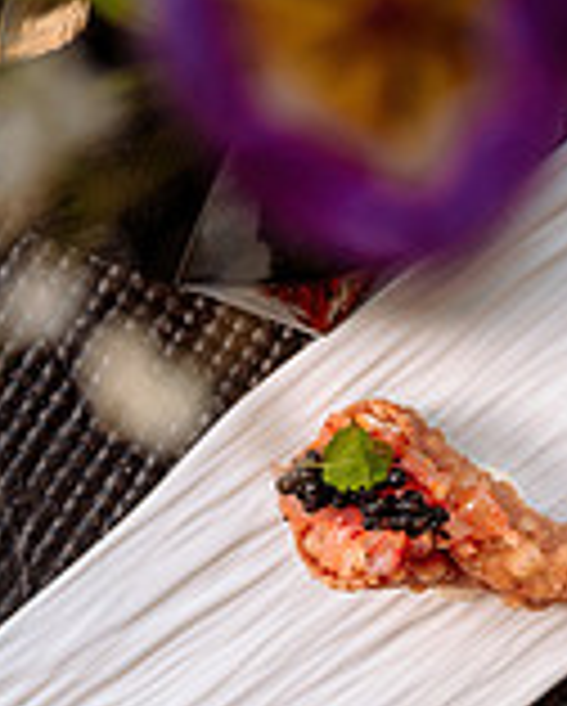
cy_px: 578
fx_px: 3496
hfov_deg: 9.3
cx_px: 412
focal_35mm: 167
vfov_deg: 11.5
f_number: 4
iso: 100
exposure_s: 1/160
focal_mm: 46
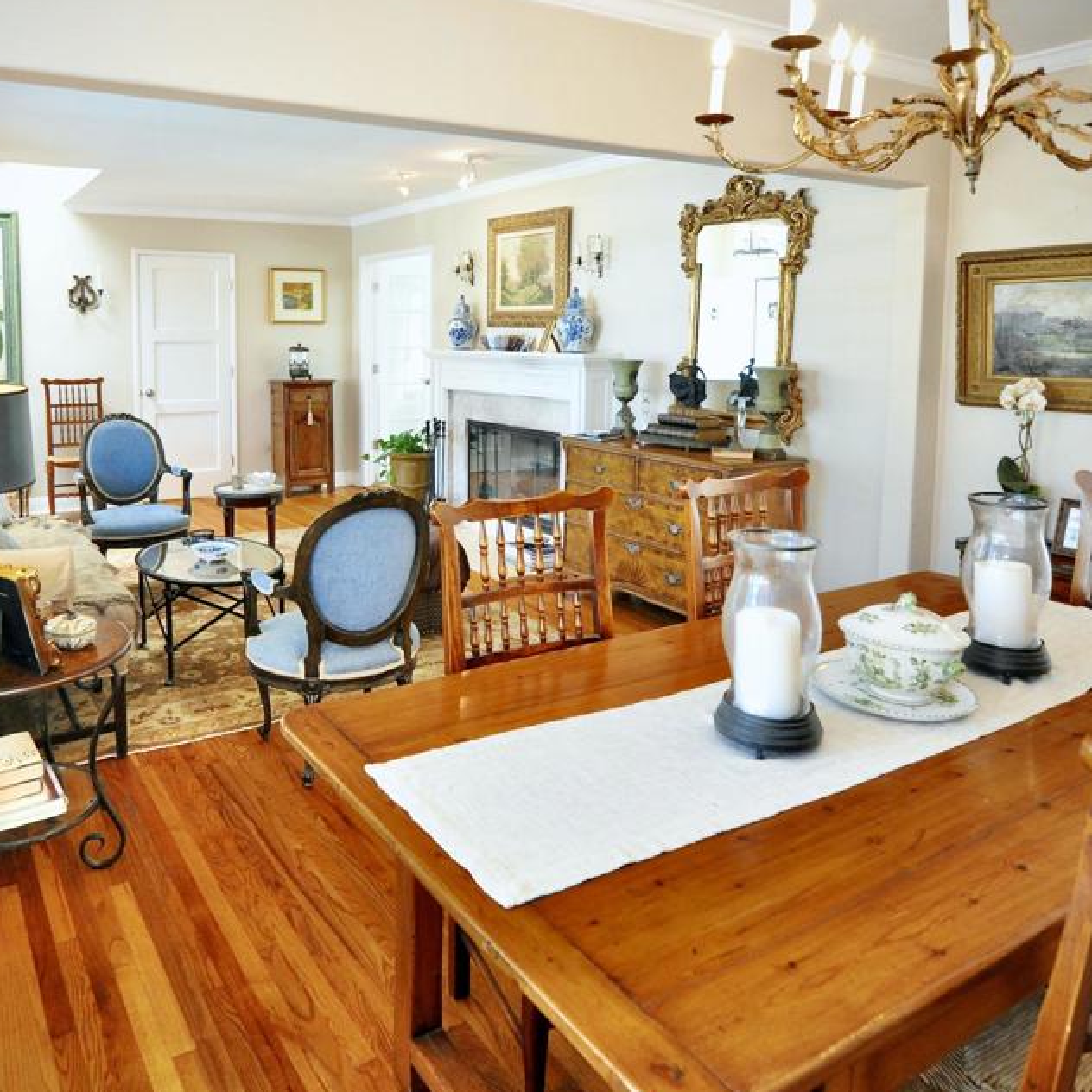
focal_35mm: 23
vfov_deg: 67.9
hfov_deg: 67.4
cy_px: 517
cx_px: 442
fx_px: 810
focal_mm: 11
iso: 800
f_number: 3.5
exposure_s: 1/50
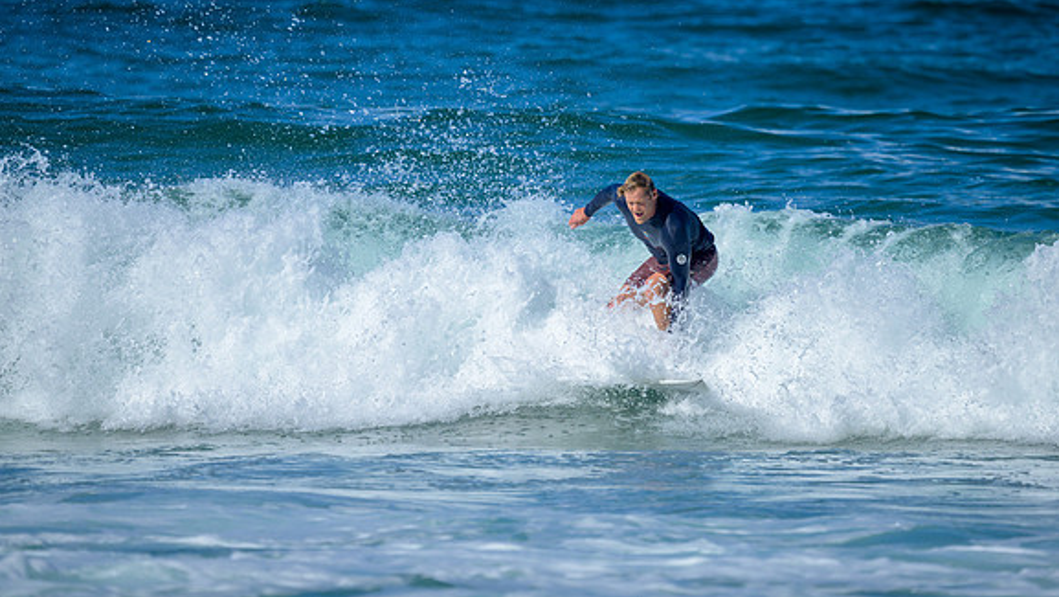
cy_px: 245
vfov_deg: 1.4
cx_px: 530
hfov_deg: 2.6
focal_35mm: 842
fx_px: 23651
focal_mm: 800
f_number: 6.3
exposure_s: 1/2500
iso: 250
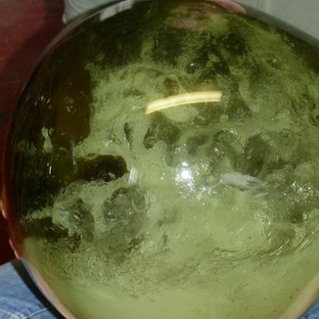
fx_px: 1126
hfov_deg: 16.1
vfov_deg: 16.1
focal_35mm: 108
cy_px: 227
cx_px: 173
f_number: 2.8
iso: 400
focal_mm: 14
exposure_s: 1/60
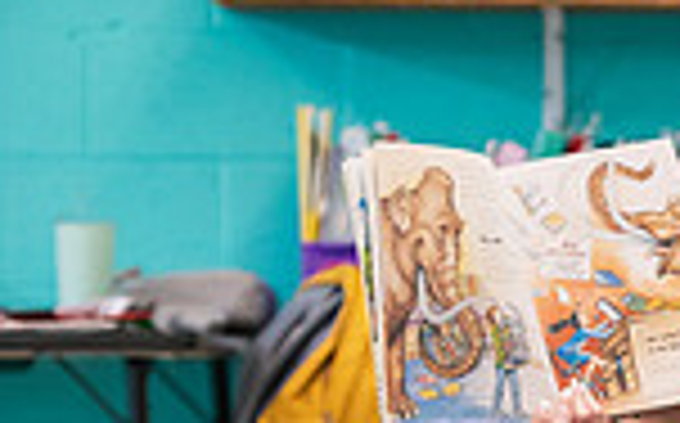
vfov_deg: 3.2
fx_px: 7608
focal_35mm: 411
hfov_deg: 5.1
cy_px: 416
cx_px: 1117
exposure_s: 1/200
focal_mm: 105
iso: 1600
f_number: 3.2
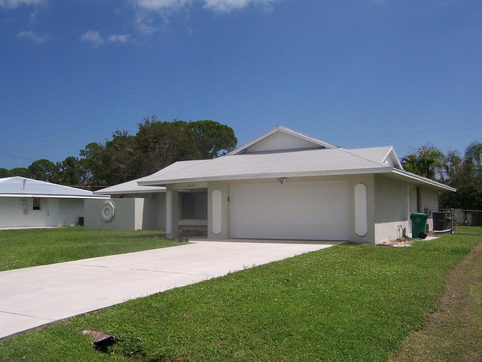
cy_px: 181
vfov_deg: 43.0
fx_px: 460
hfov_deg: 55.3
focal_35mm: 33
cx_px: 241
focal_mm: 5.5
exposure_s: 1/750
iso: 80
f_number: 5.6
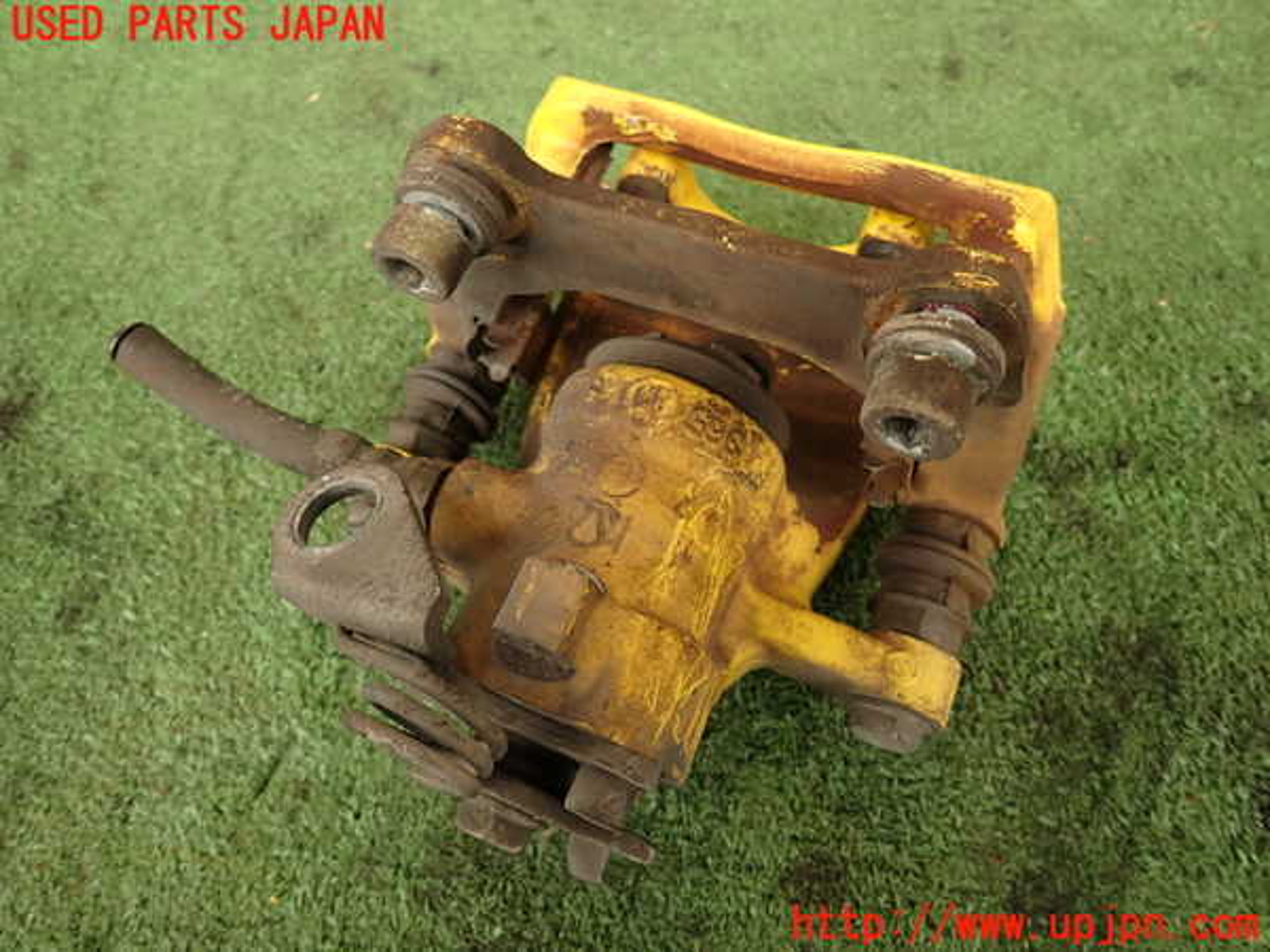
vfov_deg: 54.9
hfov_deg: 69.4
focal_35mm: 25
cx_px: 635
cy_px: 476
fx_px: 917
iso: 100
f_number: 2
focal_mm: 4.5
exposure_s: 1/60
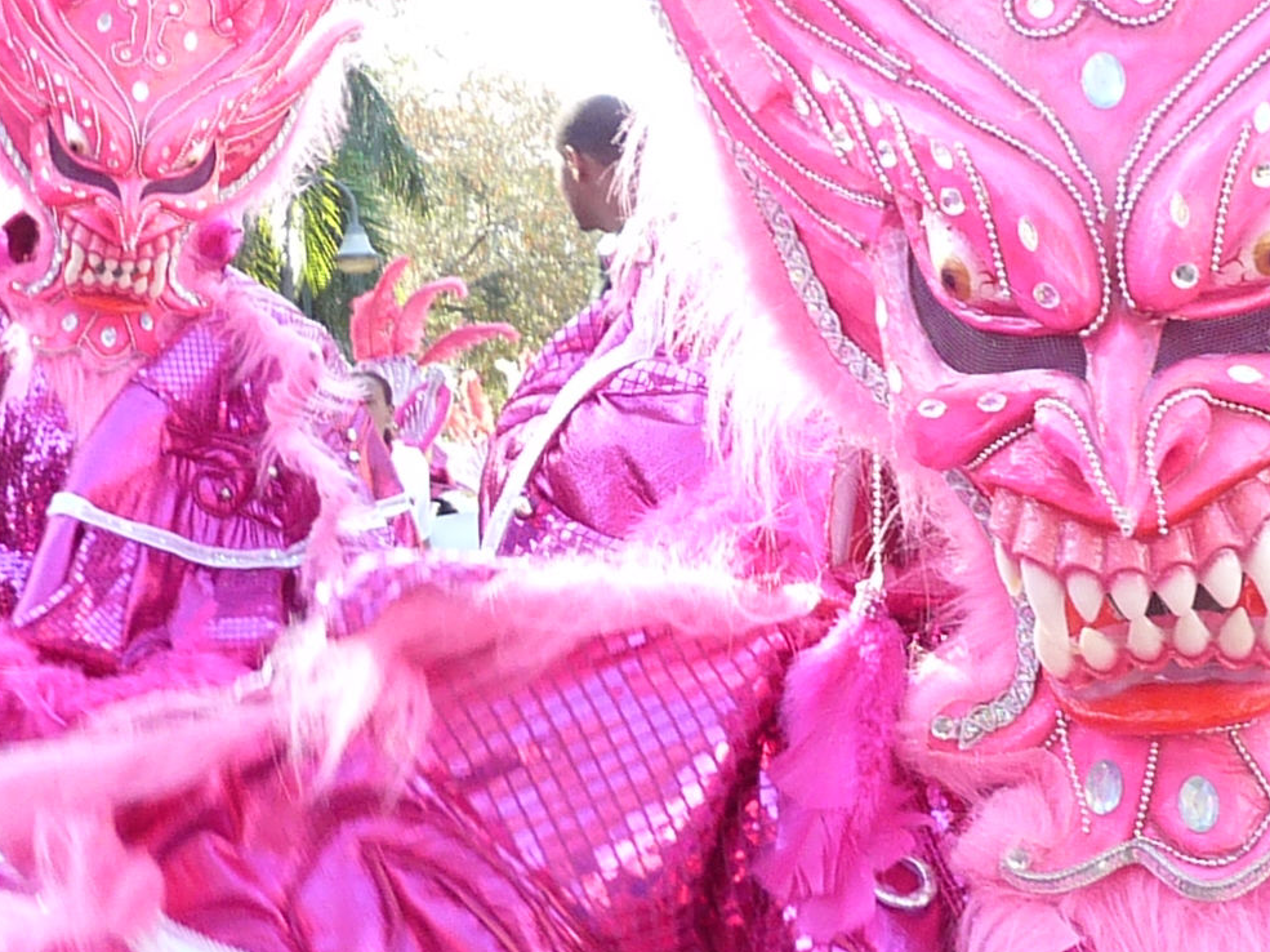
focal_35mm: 104
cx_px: 993
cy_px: 504
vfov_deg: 14.2
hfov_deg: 18.7
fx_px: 3814
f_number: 2.8
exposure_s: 1/100
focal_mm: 4.8
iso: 100
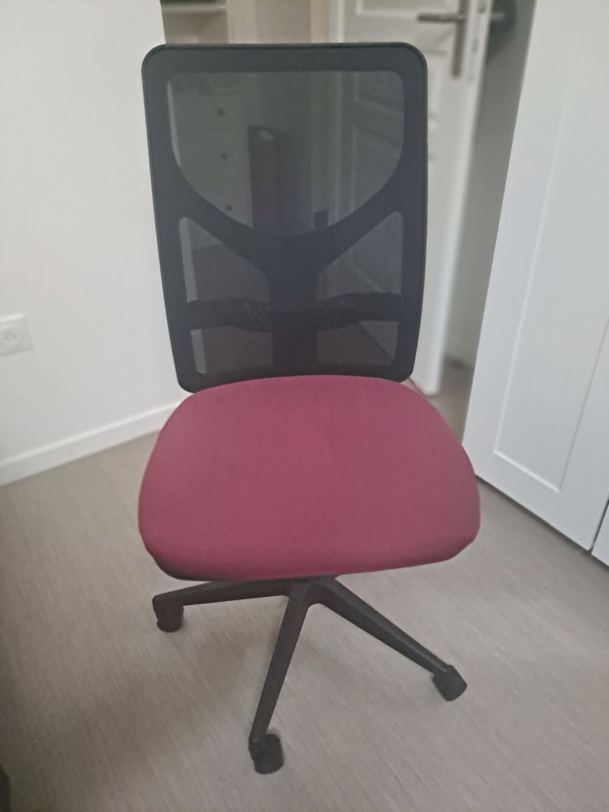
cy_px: 406
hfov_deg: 54.9
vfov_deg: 69.4
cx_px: 304
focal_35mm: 25
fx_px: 586
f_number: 1.8
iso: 800
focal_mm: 4.65
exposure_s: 1/20
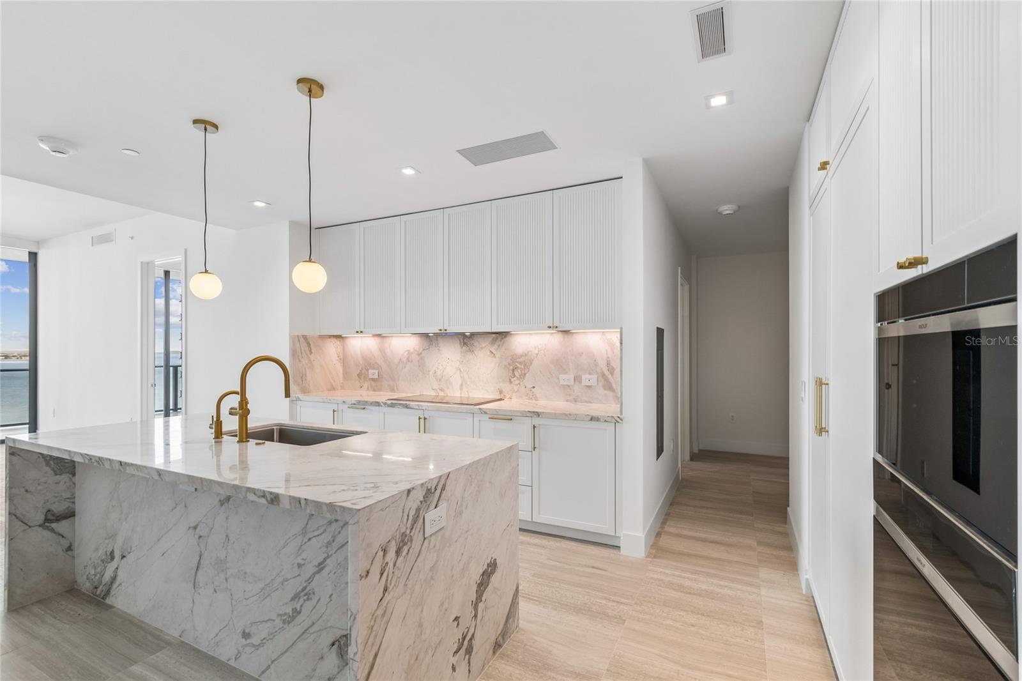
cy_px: 340
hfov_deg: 100.4
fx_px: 426
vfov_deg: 77.3
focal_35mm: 15
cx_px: 511
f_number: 7.1
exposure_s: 1/20
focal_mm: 10
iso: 100
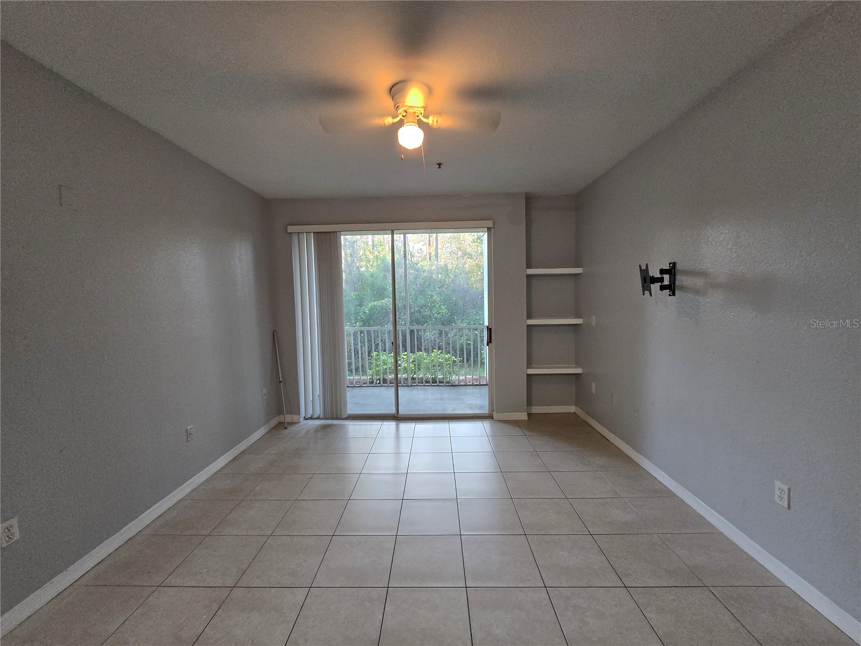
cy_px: 323
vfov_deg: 89.9
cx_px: 430
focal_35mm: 13
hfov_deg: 106.2
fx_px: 323
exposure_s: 1/60
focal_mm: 2.2
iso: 320
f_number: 2.2
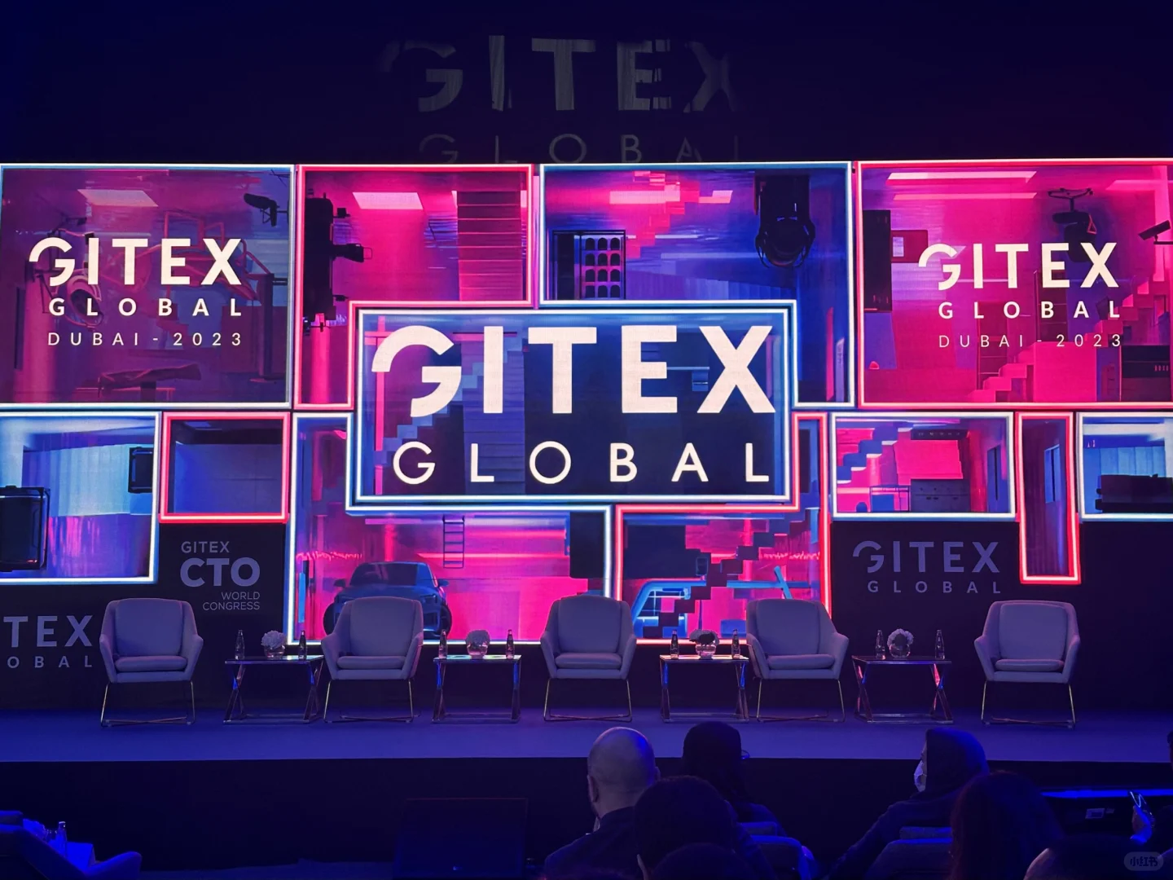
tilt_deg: +4.5
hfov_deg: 39.7
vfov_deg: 30.3
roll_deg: +0.1
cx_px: 586
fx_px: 1627
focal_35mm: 48
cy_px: 440
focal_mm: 6.86
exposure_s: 1/49
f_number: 1.78
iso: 100
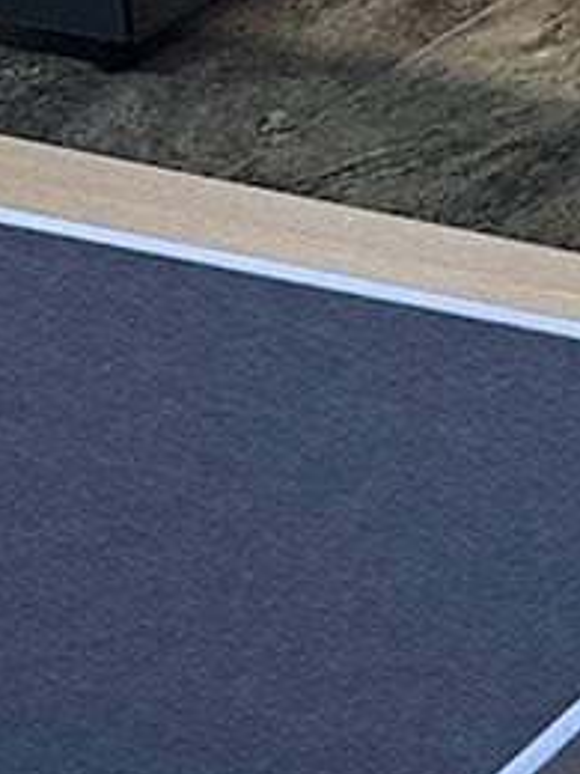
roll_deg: -1.0
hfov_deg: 7.3
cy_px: -205
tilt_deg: -21.6
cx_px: 1490
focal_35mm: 189
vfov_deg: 10.3
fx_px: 4222
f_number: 1.78
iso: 200
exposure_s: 1/60
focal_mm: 6.86
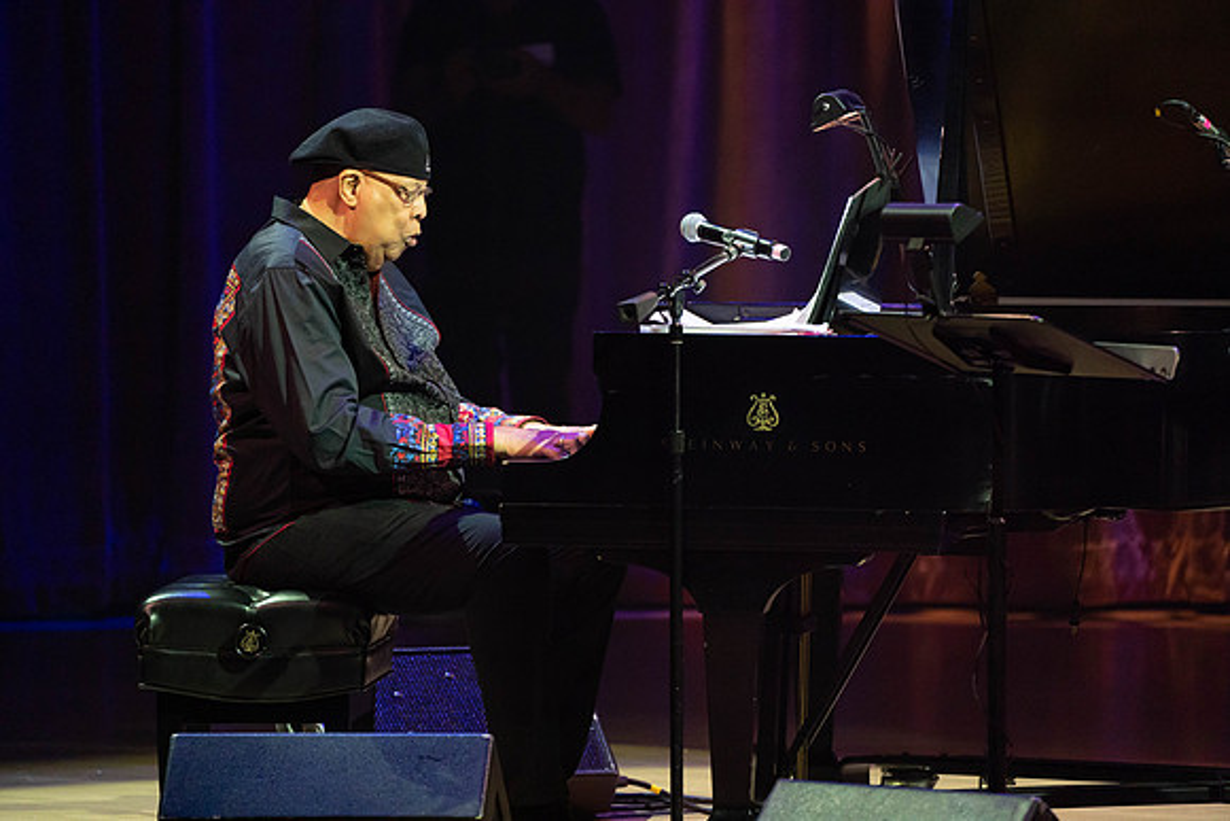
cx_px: 615
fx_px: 13669
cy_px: 410
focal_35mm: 400
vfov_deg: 3.4
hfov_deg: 5.2
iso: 3200
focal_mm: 400
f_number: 5.6
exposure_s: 1/320
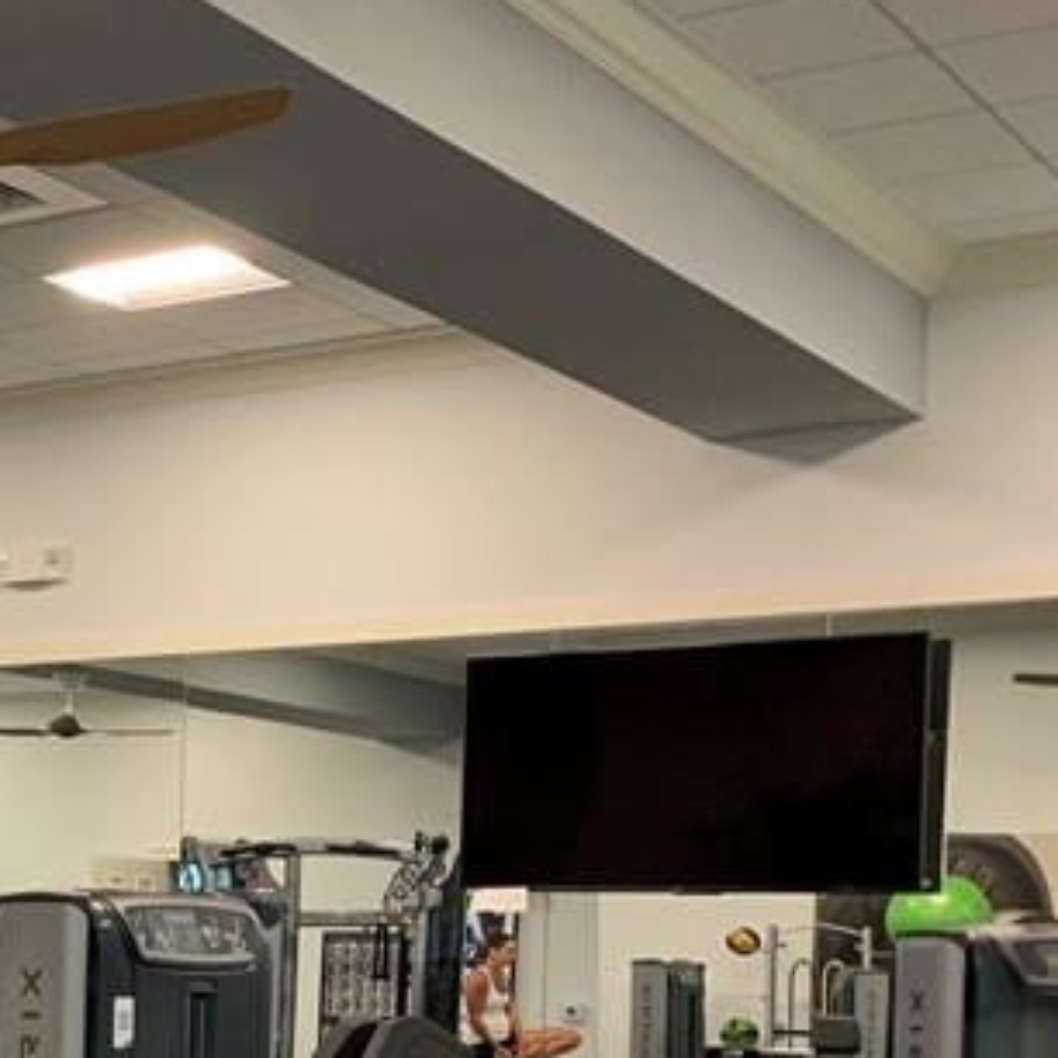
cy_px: 975
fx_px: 2663
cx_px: -667
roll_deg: -0.9
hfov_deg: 18.9
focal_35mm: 77
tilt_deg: -1.6
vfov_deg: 21.9
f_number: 1.8
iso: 100
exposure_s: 1/60
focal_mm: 4.25
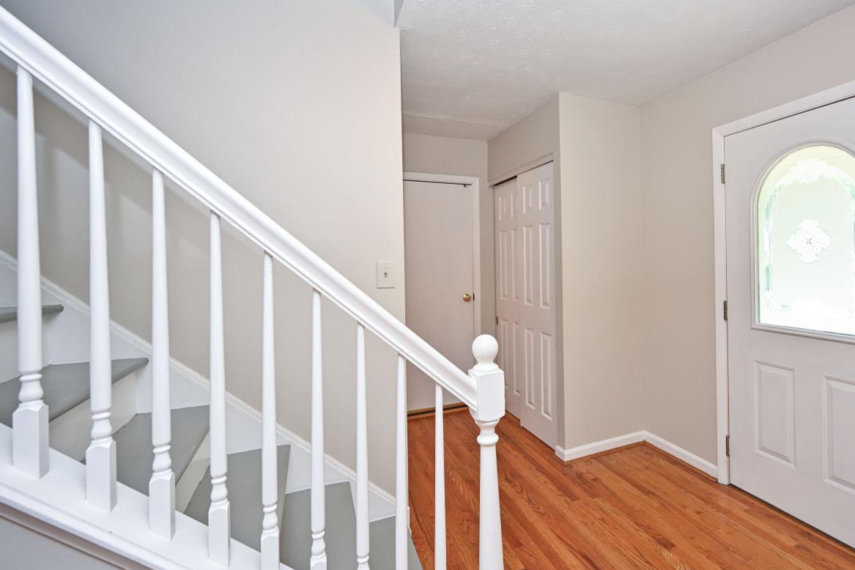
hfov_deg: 88.5
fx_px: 427
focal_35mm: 18
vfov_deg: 67.3
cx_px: 526
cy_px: 263
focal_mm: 14
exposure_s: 1/60
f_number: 4
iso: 200
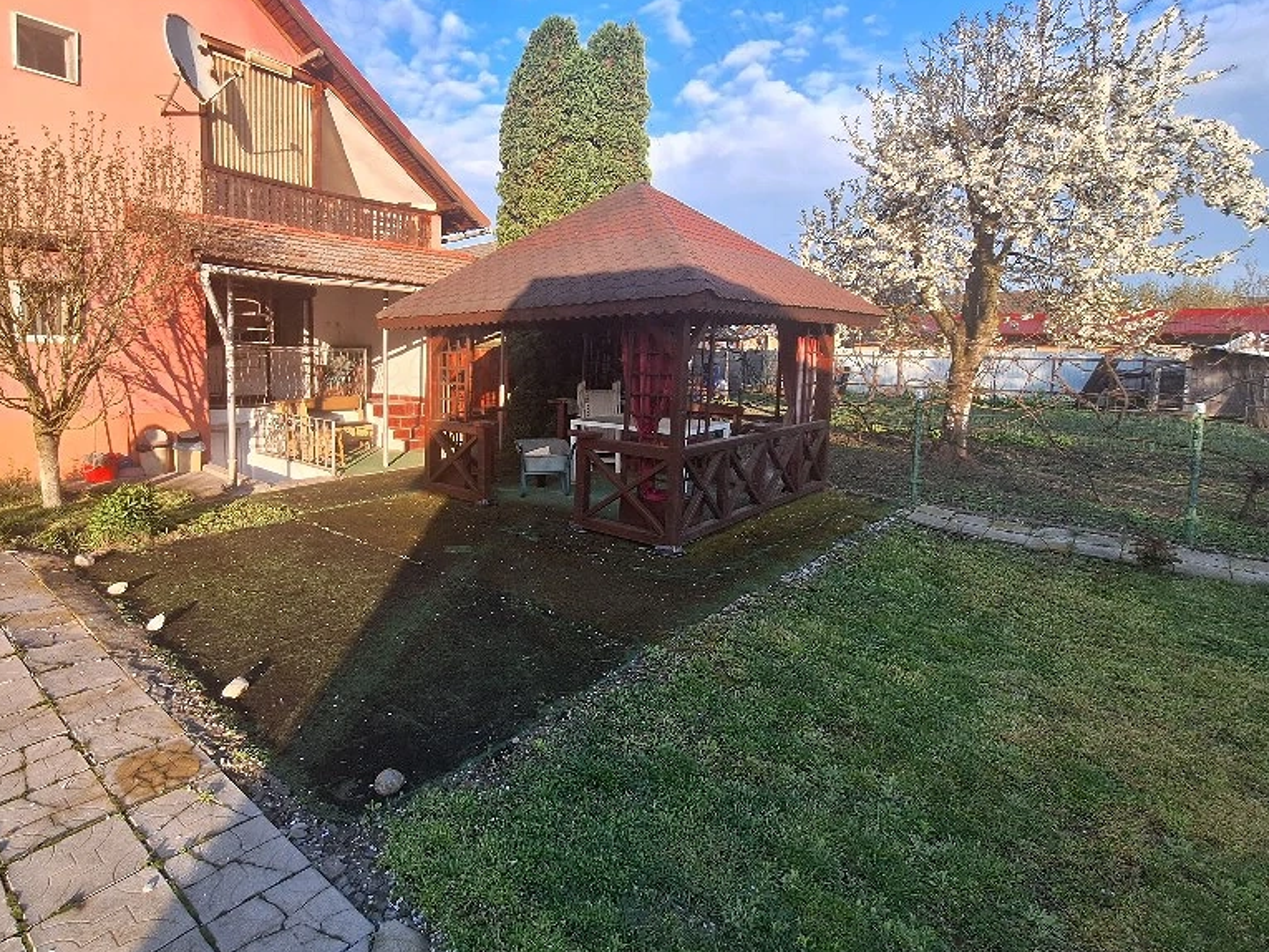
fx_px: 623
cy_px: 411
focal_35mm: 17
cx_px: 524
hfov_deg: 90.1
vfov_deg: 74.4
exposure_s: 1/625
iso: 40
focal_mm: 1.74
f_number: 2.2
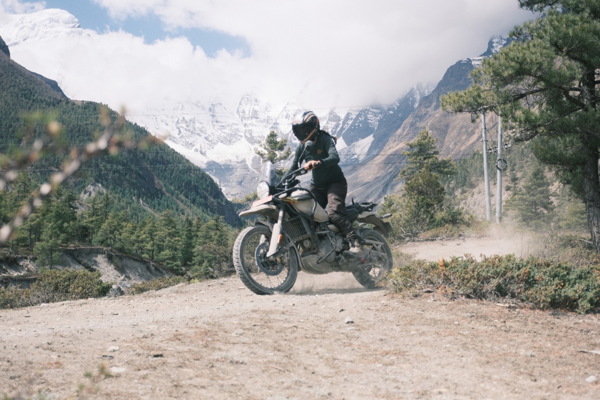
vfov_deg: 27.0
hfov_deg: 39.6
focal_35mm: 50
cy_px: 200
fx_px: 833
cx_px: 300
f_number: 2.8
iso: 640
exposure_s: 1/8000
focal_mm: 33.2
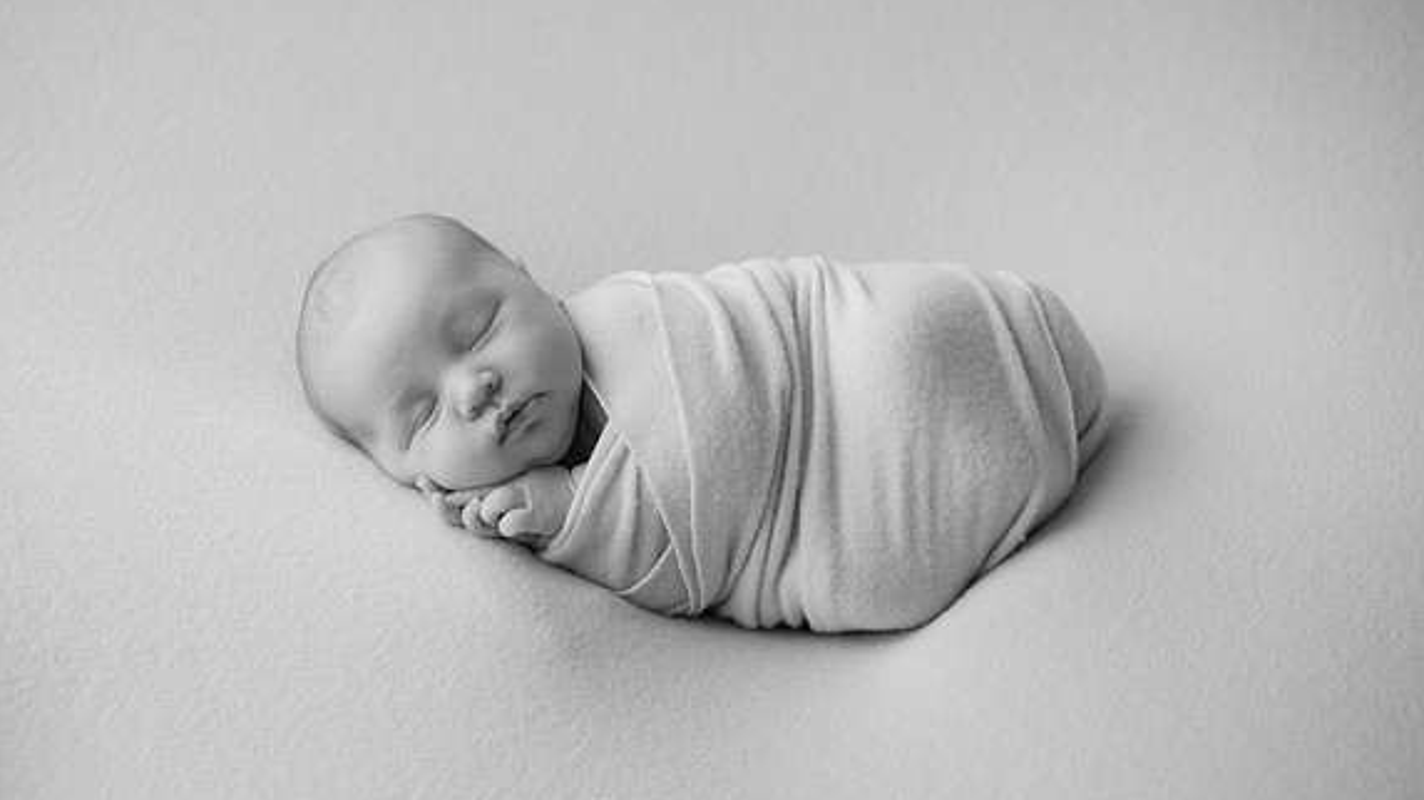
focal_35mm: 59
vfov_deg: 20.4
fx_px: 2227
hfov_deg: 35.4
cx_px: 674
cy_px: 391
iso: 100
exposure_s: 1/160
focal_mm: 50
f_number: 2.5
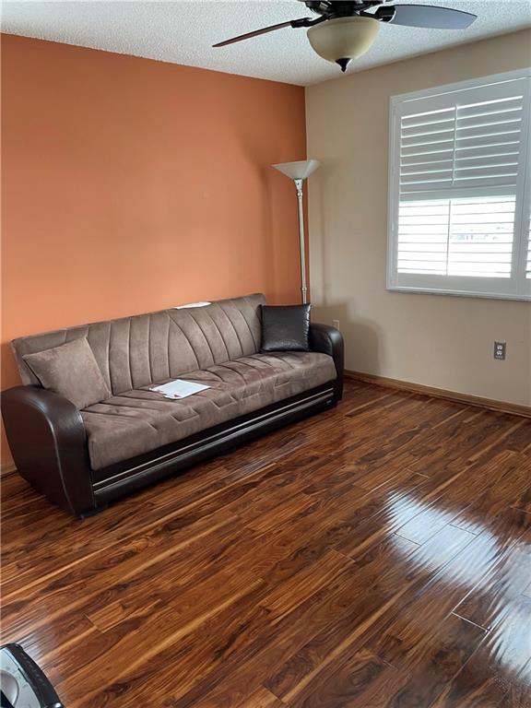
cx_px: 266
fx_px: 532
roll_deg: +3.6
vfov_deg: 67.3
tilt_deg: -15.0
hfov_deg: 53.1
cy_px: 354
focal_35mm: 26
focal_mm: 4.2
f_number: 1.6
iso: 250
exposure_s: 1/60
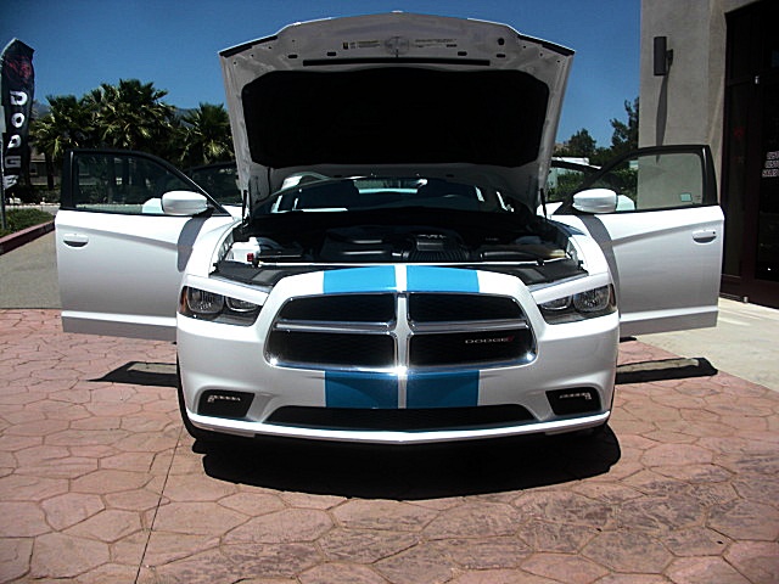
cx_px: 390
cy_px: 292
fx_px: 810
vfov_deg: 39.7
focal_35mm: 36
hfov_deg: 51.4
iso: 50
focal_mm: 6.3
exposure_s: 1/200
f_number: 7.9
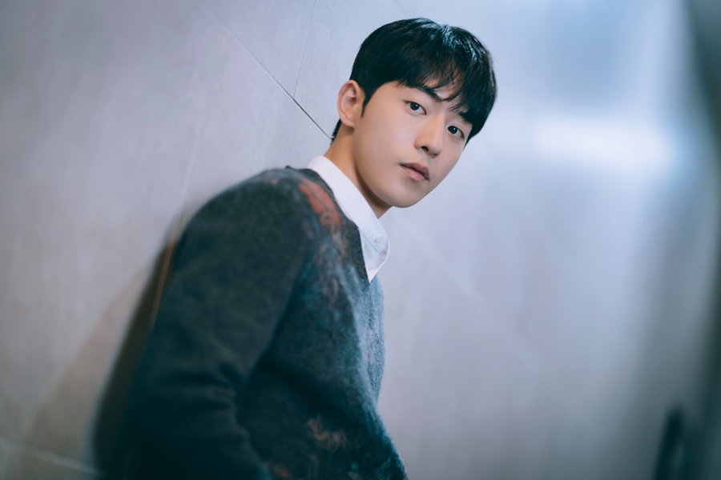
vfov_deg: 16.1
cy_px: 240
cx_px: 360
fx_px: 1702
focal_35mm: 85
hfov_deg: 23.9
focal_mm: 85
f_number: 1.8
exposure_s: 1/125
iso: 640
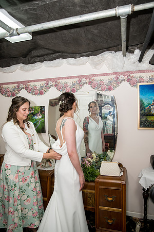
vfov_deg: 69.4
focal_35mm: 26
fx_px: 167
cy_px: 116
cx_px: 77
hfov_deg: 49.6
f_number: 3.5
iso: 1250
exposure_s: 1/320
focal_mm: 26
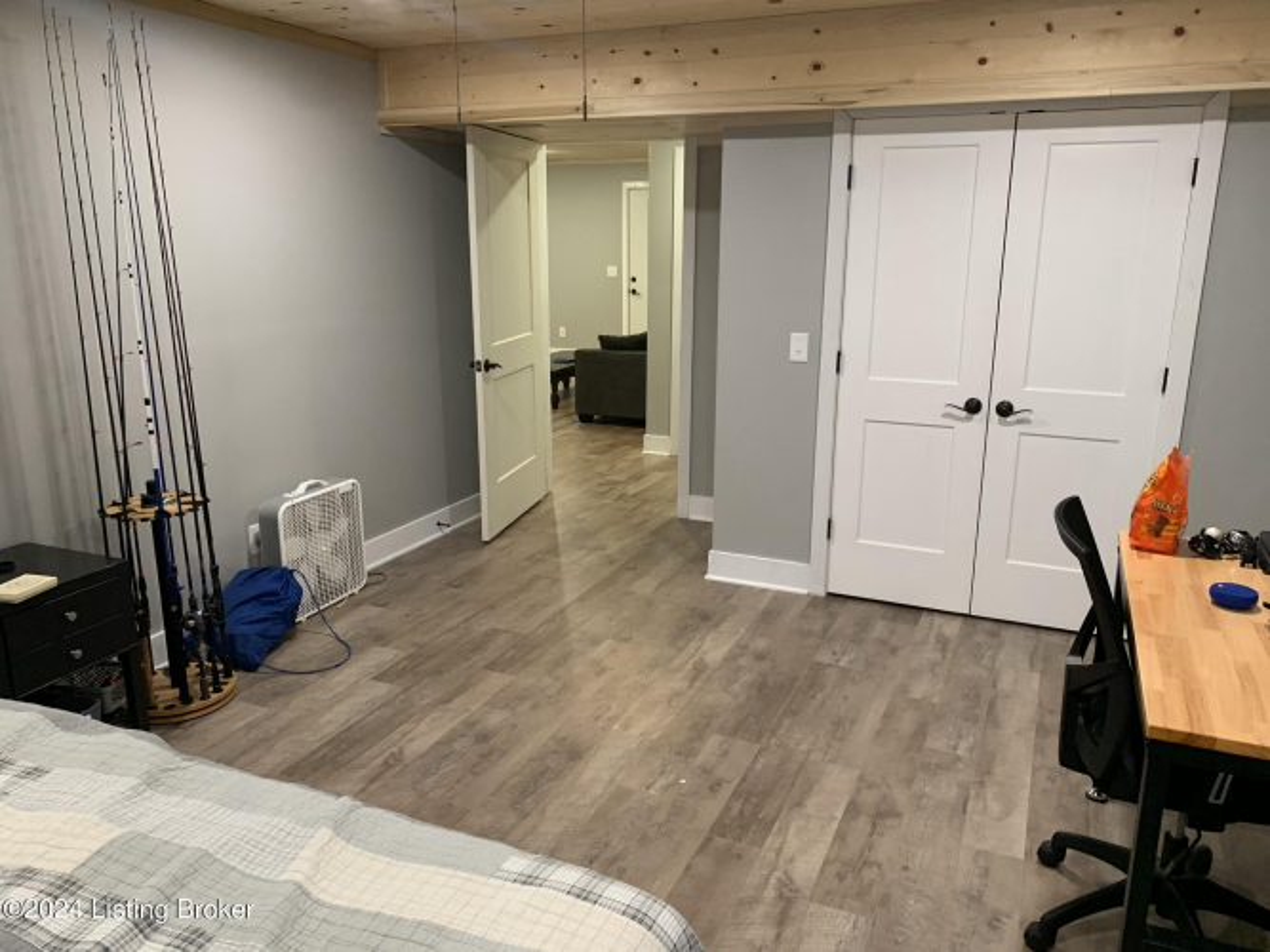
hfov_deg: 67.3
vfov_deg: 53.0
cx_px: 635
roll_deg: -0.1
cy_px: 476
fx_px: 954
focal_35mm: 26
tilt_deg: -14.1
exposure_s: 1/60
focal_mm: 4.25
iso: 200
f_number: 1.8
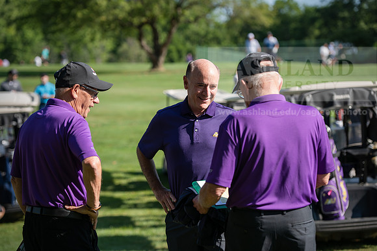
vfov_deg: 13.4
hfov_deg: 20.0
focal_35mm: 102
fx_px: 1068
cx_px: 188
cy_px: 126
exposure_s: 1/640
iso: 100
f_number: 3.5
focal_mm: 102
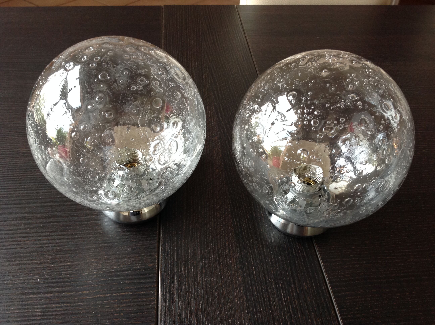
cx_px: 218
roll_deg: -2.4
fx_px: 439
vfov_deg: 40.6
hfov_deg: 52.7
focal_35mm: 35
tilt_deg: -41.0
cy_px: 162
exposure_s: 1/15
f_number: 2.4
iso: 100
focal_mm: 4.28
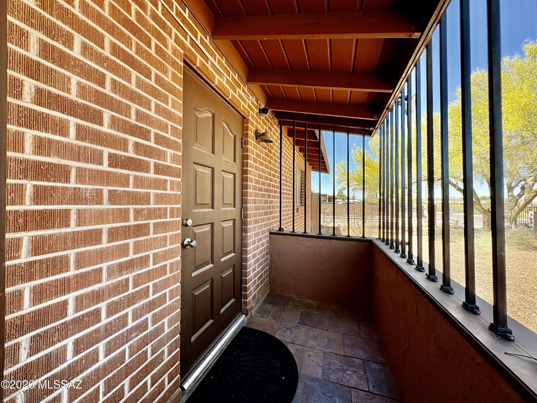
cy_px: 202
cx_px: 268
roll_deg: +0.2
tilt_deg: +0.7
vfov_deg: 85.7
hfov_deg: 102.1
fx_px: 217
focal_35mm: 14
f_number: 2.2
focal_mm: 2.22
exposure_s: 1/216
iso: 64
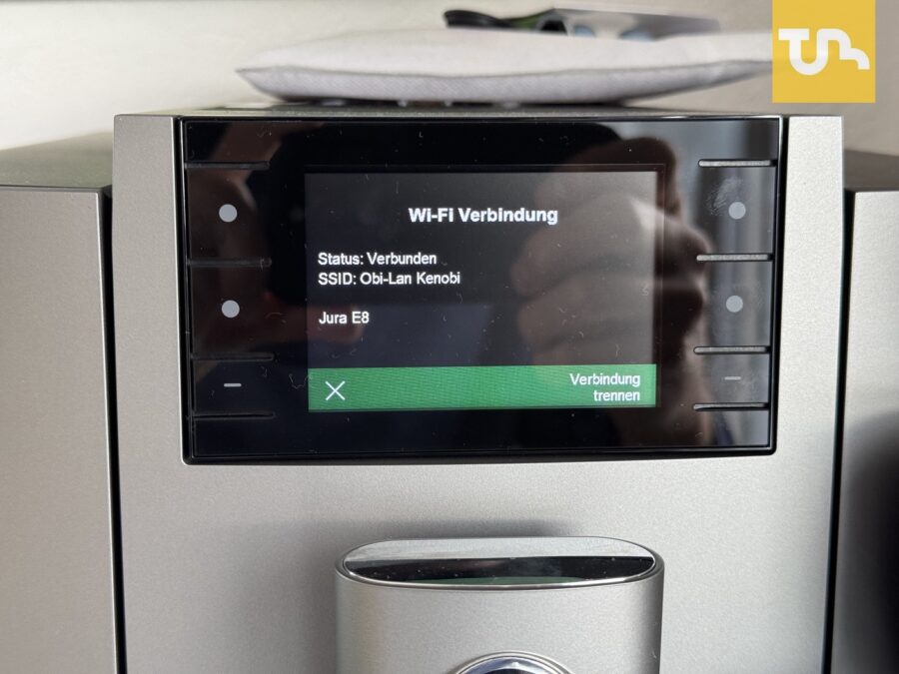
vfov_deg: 30.3
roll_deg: +0.1
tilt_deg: -11.3
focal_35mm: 48
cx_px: 450
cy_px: 337
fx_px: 1247
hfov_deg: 39.7
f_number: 1.78
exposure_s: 1/50
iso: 125
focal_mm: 6.76
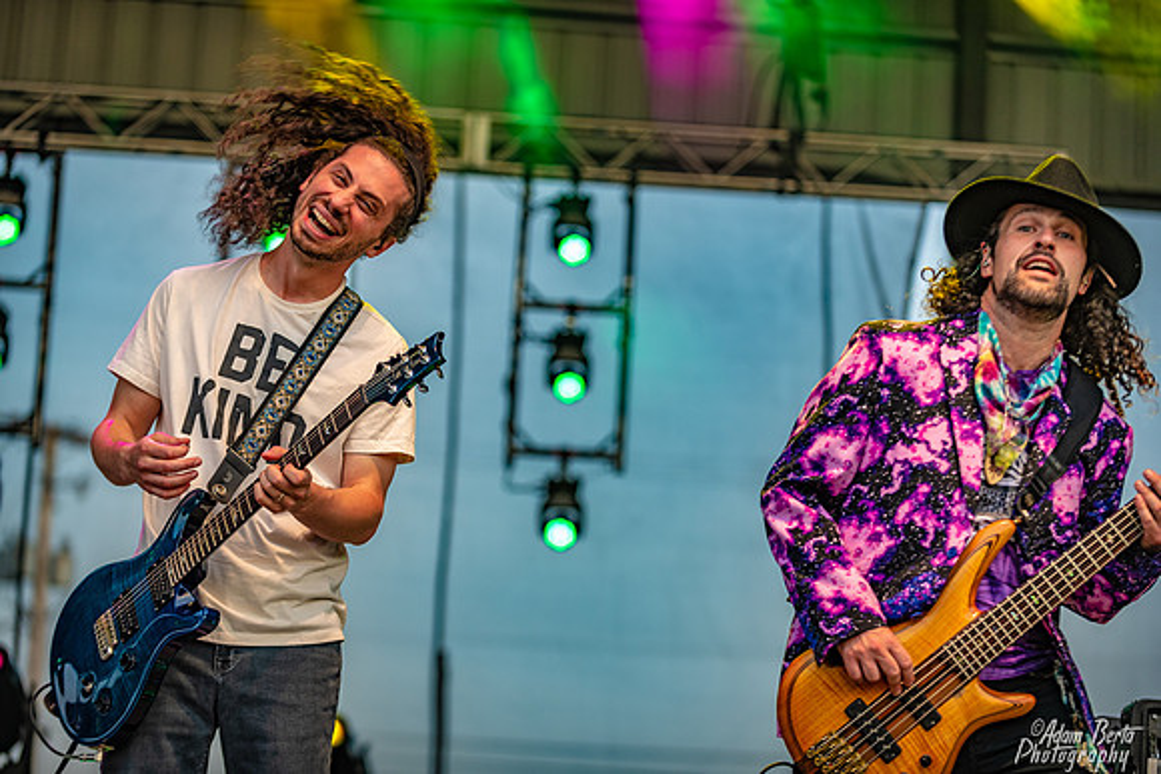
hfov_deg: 20.8
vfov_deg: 14.0
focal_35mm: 98
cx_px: 580
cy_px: 387
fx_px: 3161
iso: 500
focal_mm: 98
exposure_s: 1/320
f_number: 2.8
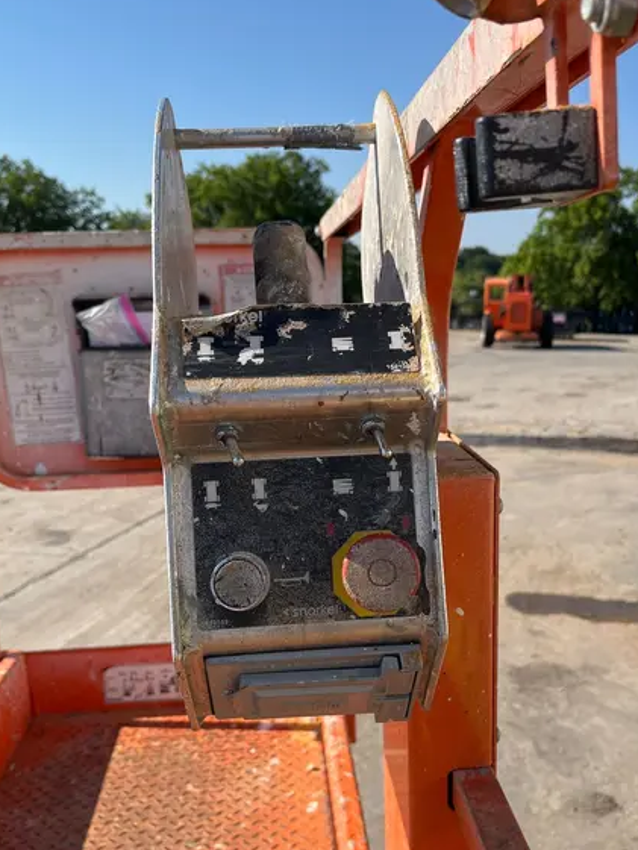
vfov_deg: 53.8
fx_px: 835
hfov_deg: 41.8
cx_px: 347
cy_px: 484
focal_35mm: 34
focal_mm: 5.1
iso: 50
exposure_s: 1/2899
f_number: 1.6
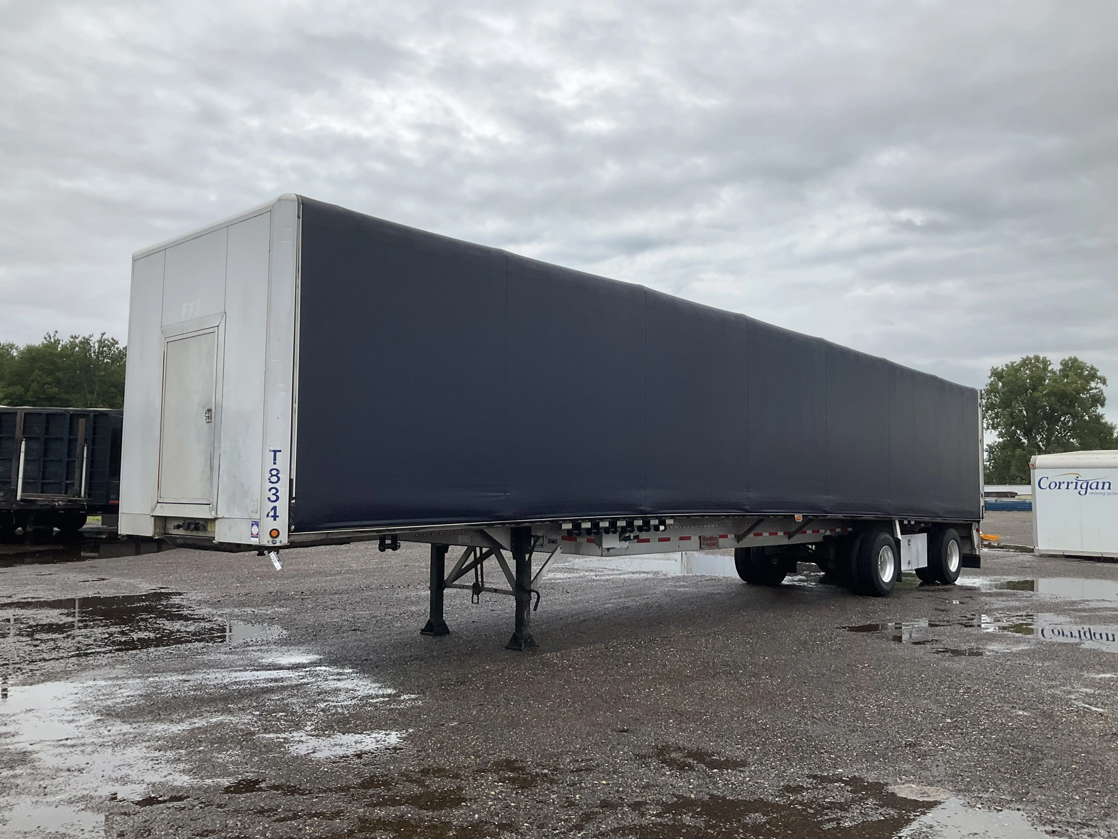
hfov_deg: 61.7
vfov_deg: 48.2
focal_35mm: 29
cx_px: 559
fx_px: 937
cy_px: 420
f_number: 1.8
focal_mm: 3
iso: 25
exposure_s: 1/1221
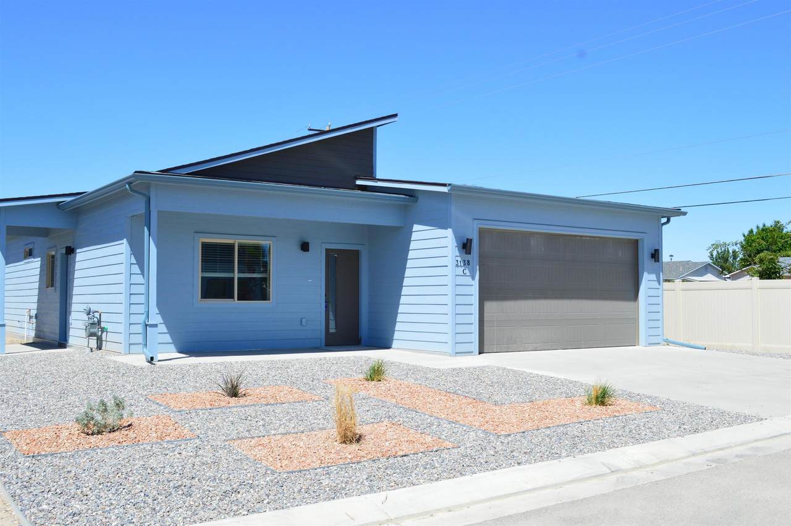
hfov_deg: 53.2
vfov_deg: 36.8
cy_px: 263
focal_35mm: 36
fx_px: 790
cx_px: 396
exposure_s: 1/320
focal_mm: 24
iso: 400
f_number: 11
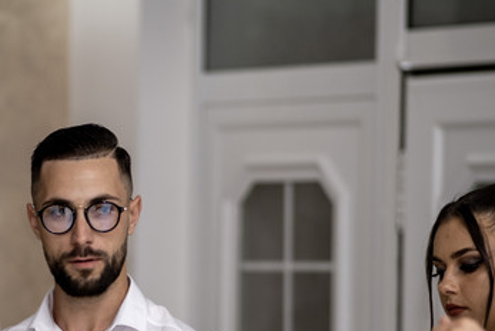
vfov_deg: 5.8
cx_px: 124
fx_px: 3248
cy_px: 256
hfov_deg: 8.7
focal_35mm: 236
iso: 800
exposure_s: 1/200
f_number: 1.8
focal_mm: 85
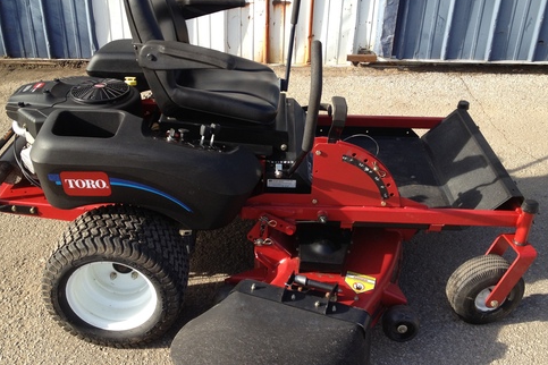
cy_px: 160
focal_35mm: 41
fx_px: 624
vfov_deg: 32.6
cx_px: 275
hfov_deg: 47.4
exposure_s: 1/435
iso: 50
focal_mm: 4.28
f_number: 2.4
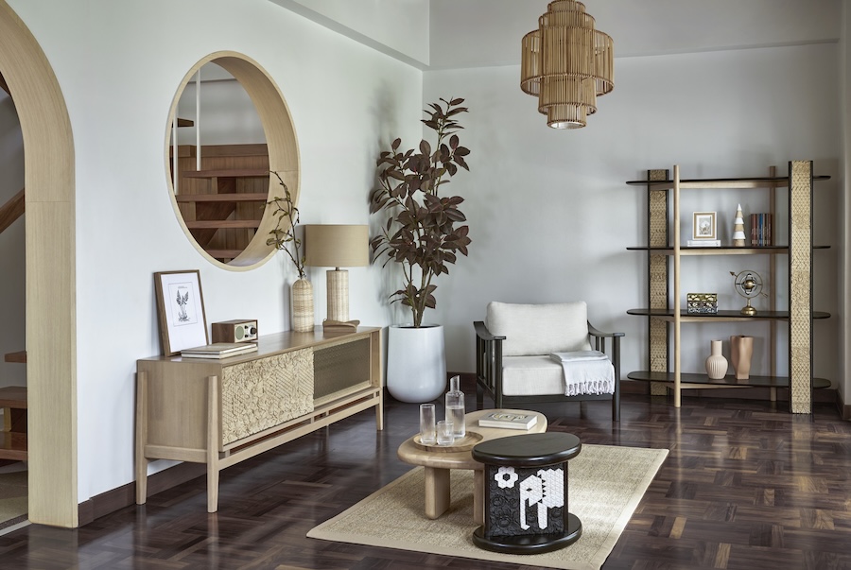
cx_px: 426
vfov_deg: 40.7
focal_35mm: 32
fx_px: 769
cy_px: 285
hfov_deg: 57.9
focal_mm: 32.5
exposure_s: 1/8
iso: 100
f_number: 8
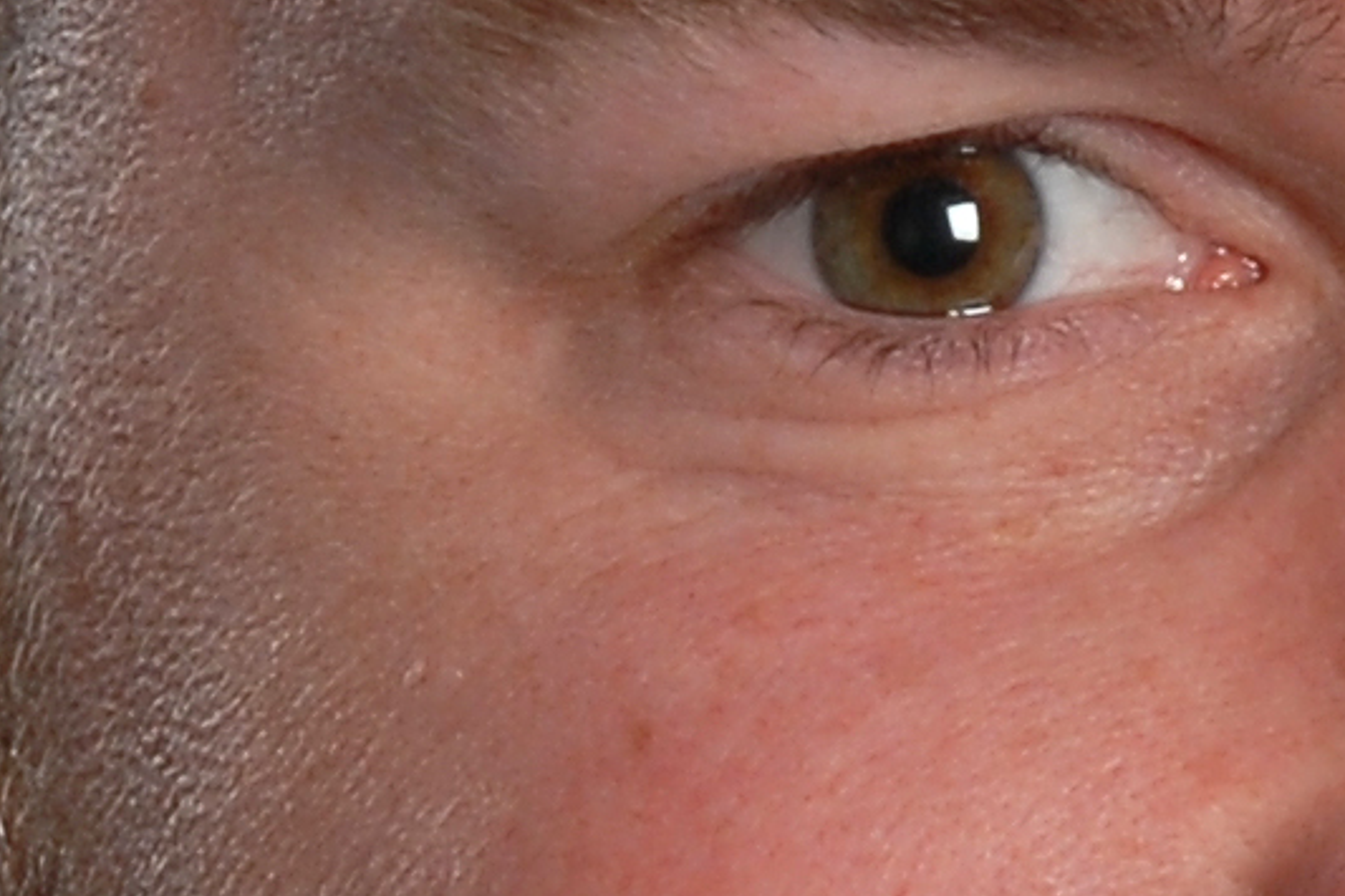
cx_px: 1093
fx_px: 54999
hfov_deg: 1.4
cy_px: 717
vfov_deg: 0.9
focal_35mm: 1473
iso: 160
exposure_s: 1/125
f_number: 16
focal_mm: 135
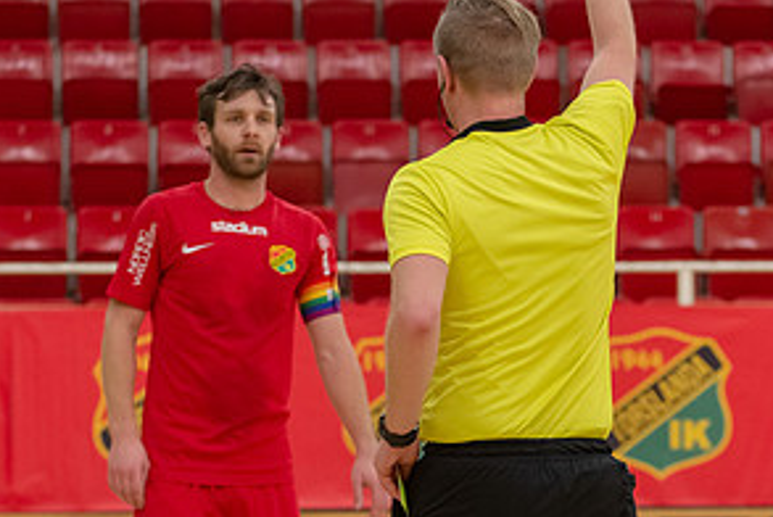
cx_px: 364
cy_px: 400
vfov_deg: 6.2
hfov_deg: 9.3
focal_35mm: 221
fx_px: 4750
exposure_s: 1/640
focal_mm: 110
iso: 2000
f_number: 4.5
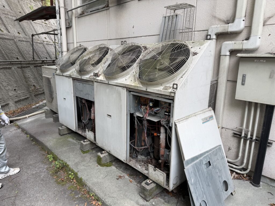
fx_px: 191
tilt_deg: -12.9
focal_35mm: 24
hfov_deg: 71.6
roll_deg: +0.0
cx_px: 138
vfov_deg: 56.8
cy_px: 103
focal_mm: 6.76
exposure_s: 1/275
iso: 64
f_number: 1.78
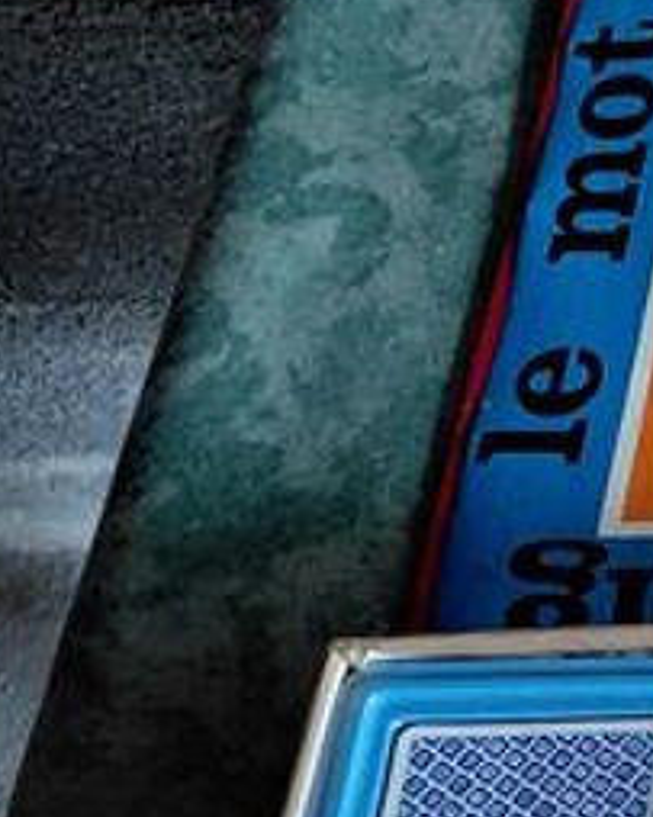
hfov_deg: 11.0
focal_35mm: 128
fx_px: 3094
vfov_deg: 15.0
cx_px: 1277
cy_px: 577
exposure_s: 1/100
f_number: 1.8
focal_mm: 4.69
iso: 200
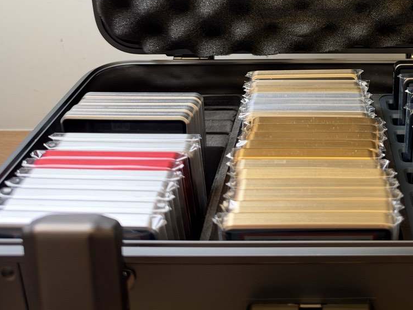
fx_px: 537
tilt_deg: -16.4
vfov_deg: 30.8
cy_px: 34
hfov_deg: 40.5
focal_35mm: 45
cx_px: 323
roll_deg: +0.4
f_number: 1.48
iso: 400
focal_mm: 6.93
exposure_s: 1/40
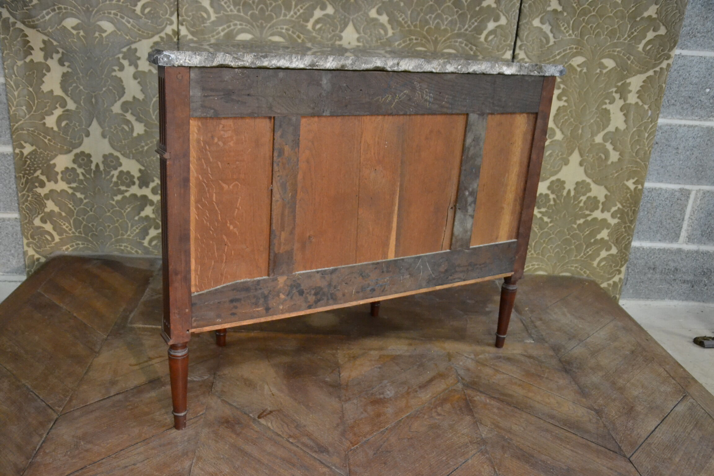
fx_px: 654
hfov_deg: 57.2
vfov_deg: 40.0
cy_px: 238
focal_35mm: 33
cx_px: 357
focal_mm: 22
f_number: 3.8
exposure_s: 1/40
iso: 3200
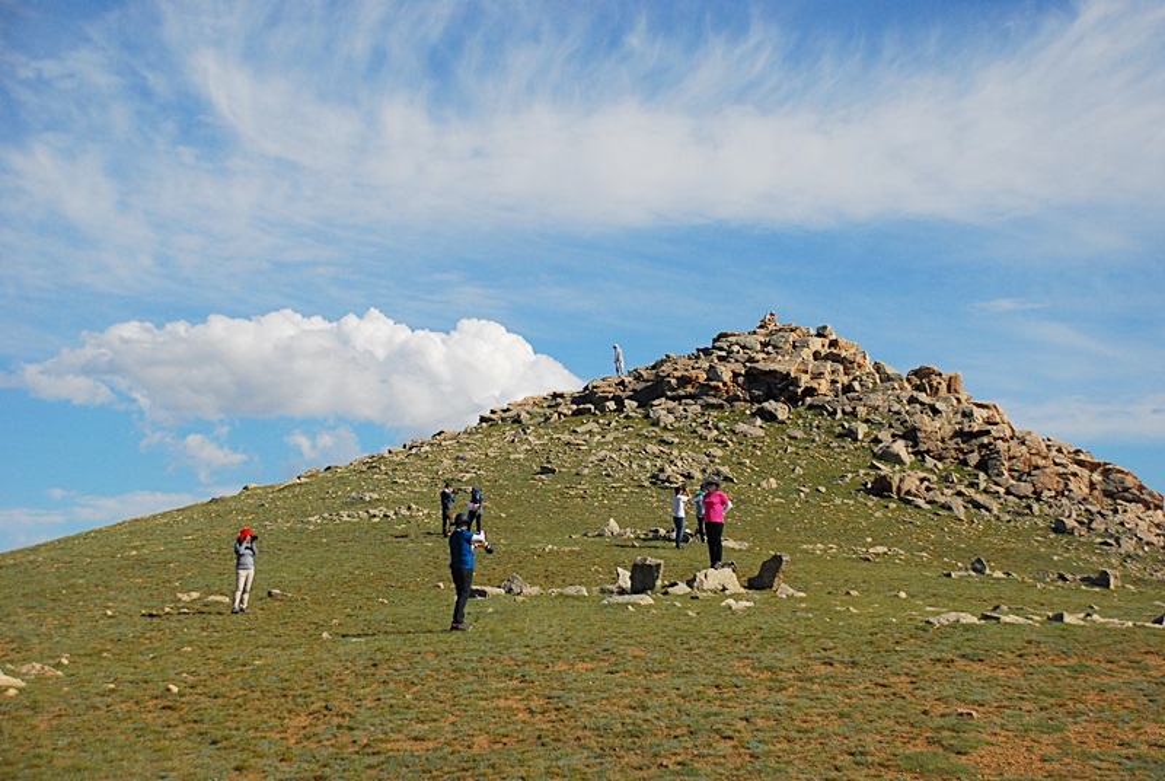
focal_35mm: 57
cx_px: 582
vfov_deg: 23.9
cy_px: 390
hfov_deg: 35.0
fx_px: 1847
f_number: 5.6
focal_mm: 38
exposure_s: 1/3200
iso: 400
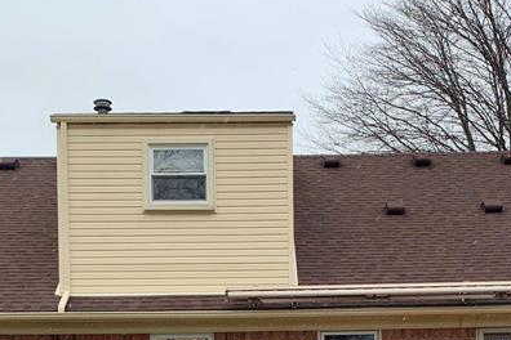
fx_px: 994
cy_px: 437
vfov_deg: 18.2
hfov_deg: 28.8
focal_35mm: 70
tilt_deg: -0.3
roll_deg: -0.2
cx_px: 279
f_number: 1.8
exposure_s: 1/345
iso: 25
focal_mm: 4.25
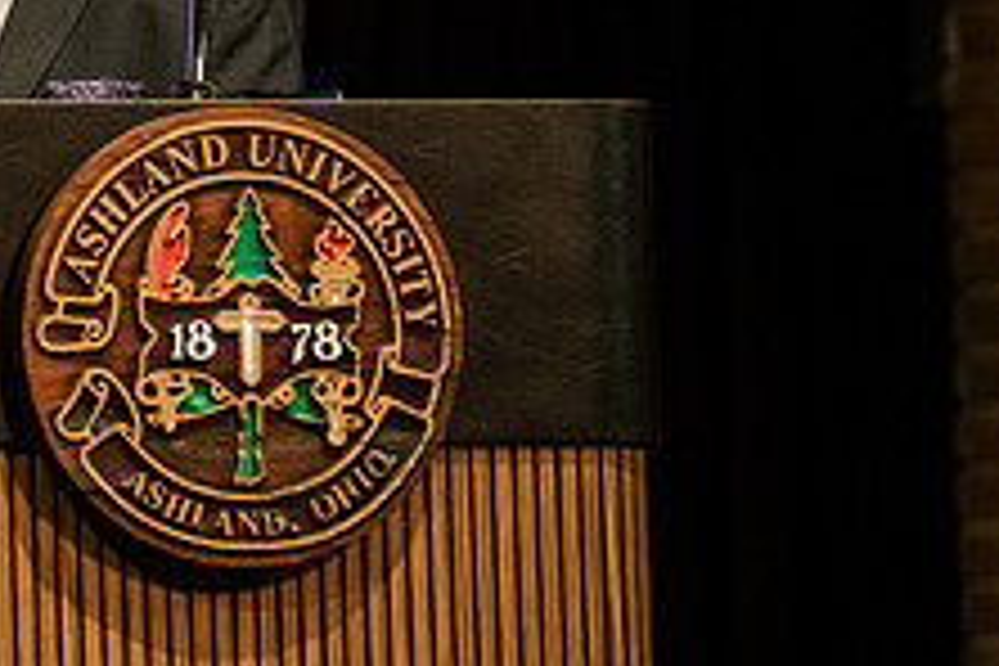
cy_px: 70
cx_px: -76
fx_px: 14484
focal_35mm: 522
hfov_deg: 3.9
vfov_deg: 2.6
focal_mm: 200
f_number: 3.2
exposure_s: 1/200
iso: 3200
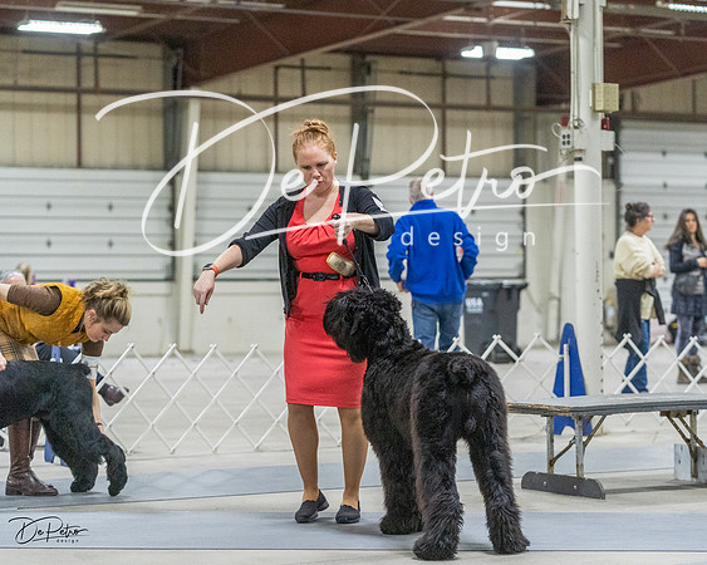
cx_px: 354
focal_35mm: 97
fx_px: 2026
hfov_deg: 19.8
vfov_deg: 15.9
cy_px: 282
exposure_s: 1/320
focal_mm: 86
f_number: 3.2
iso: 6400
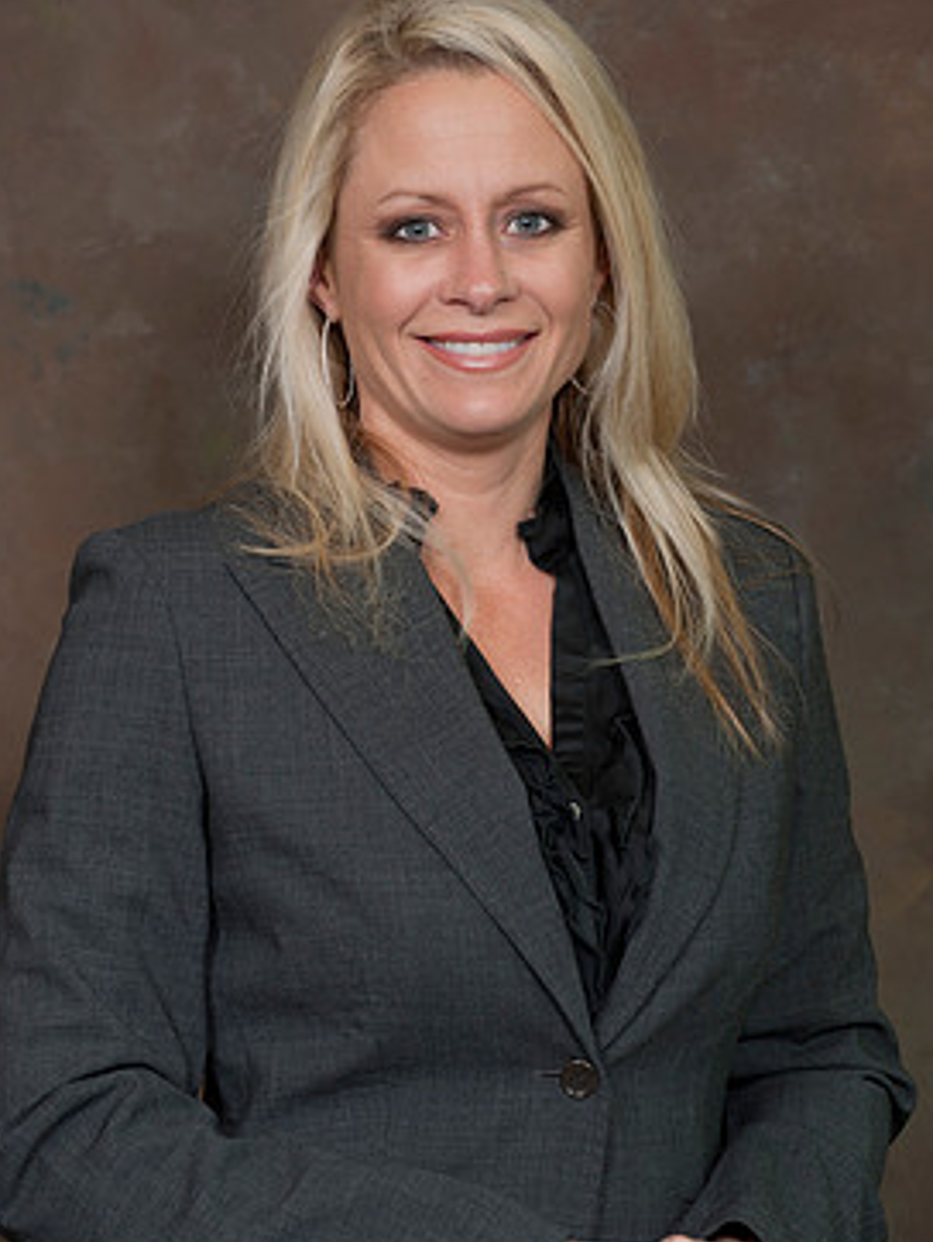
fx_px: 6641
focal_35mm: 185
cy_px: 580
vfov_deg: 10.7
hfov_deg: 8.0
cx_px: 465
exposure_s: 1/125
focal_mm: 155
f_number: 5.6
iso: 320
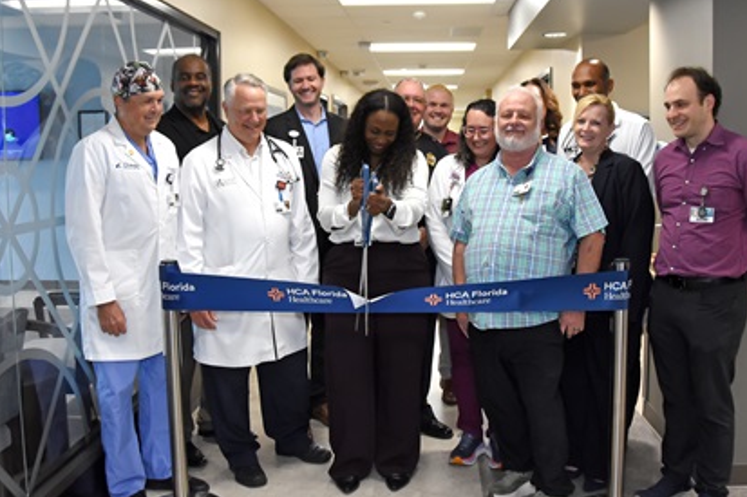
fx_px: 747
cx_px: 400
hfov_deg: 53.1
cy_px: 235
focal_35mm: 36
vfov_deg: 36.8
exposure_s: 1/400
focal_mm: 18
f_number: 3.5
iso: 2000
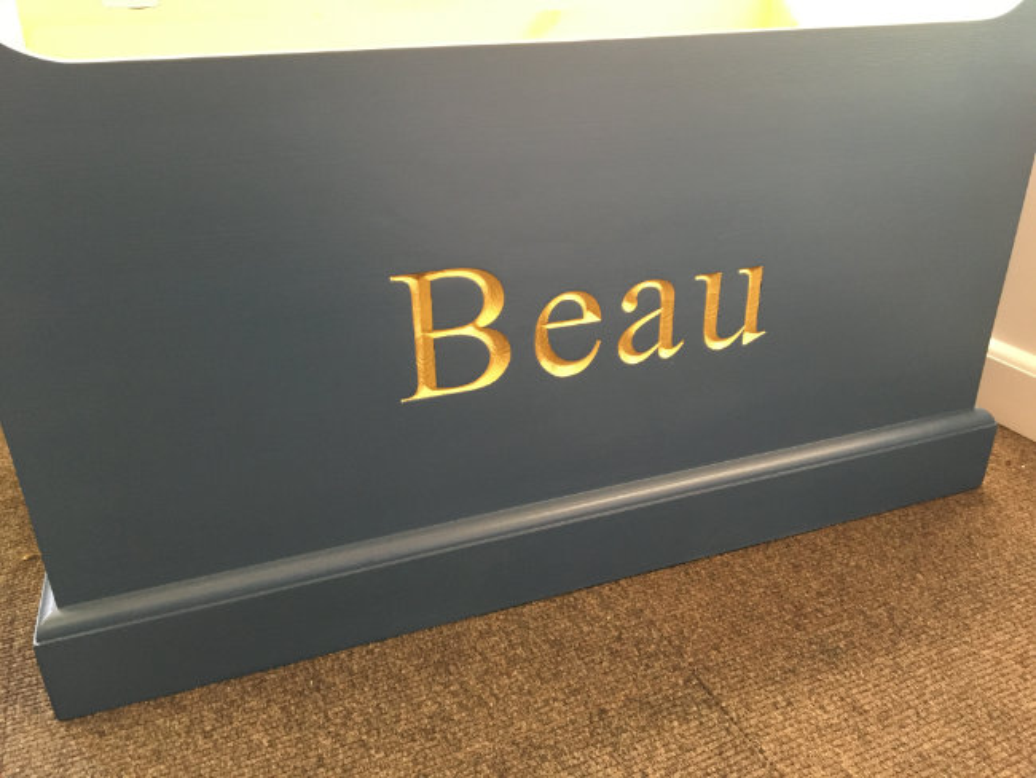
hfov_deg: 61.6
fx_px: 868
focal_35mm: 29
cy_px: 389
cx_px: 518
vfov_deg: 48.3
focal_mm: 4.2
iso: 200
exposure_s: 1/25
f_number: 2.2
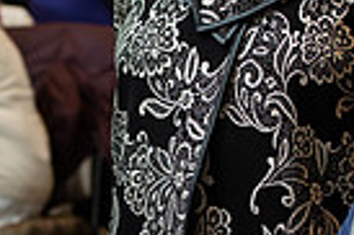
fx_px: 2917
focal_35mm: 297
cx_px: -16
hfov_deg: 6.9
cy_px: 128
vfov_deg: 4.6
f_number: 3.5
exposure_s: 1/160
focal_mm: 70
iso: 800
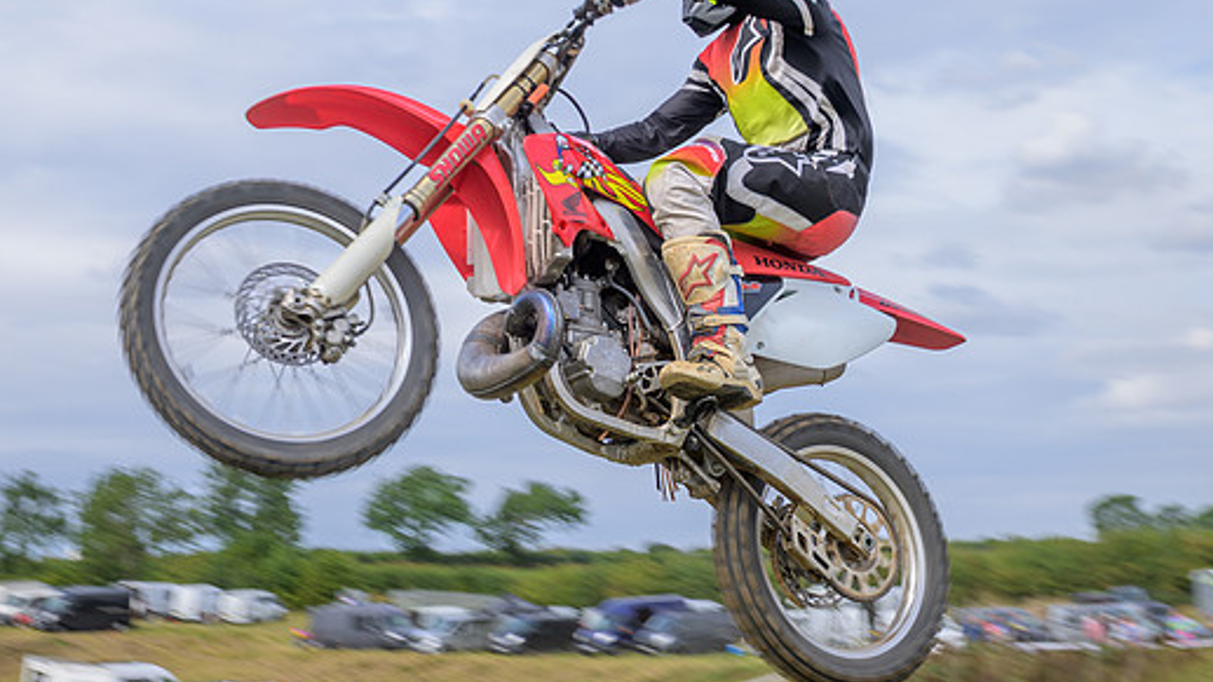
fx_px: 2091
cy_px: 265
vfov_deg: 18.5
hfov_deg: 32.2
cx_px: 477
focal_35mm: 65
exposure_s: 1/320
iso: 50
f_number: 4
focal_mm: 32
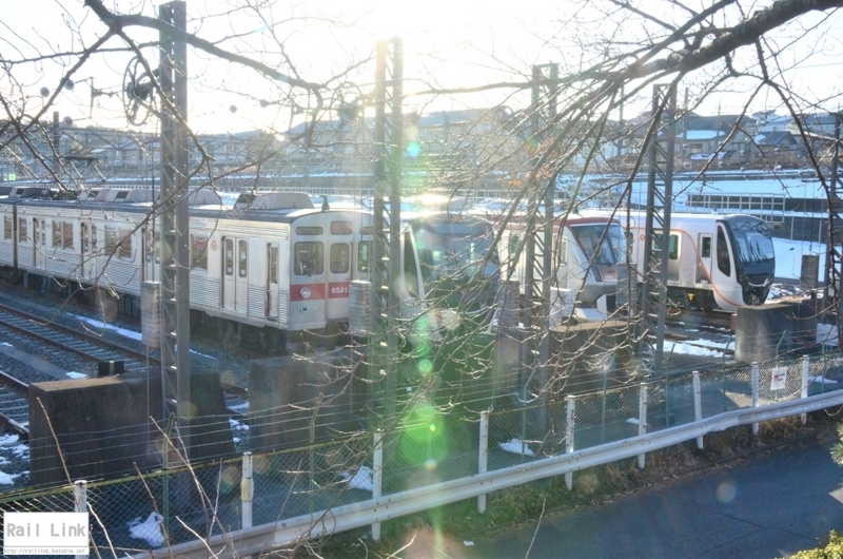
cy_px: 280
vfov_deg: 35.3
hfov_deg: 51.4
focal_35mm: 38
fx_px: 876
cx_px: 422
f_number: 25
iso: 800
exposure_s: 1/100
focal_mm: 25
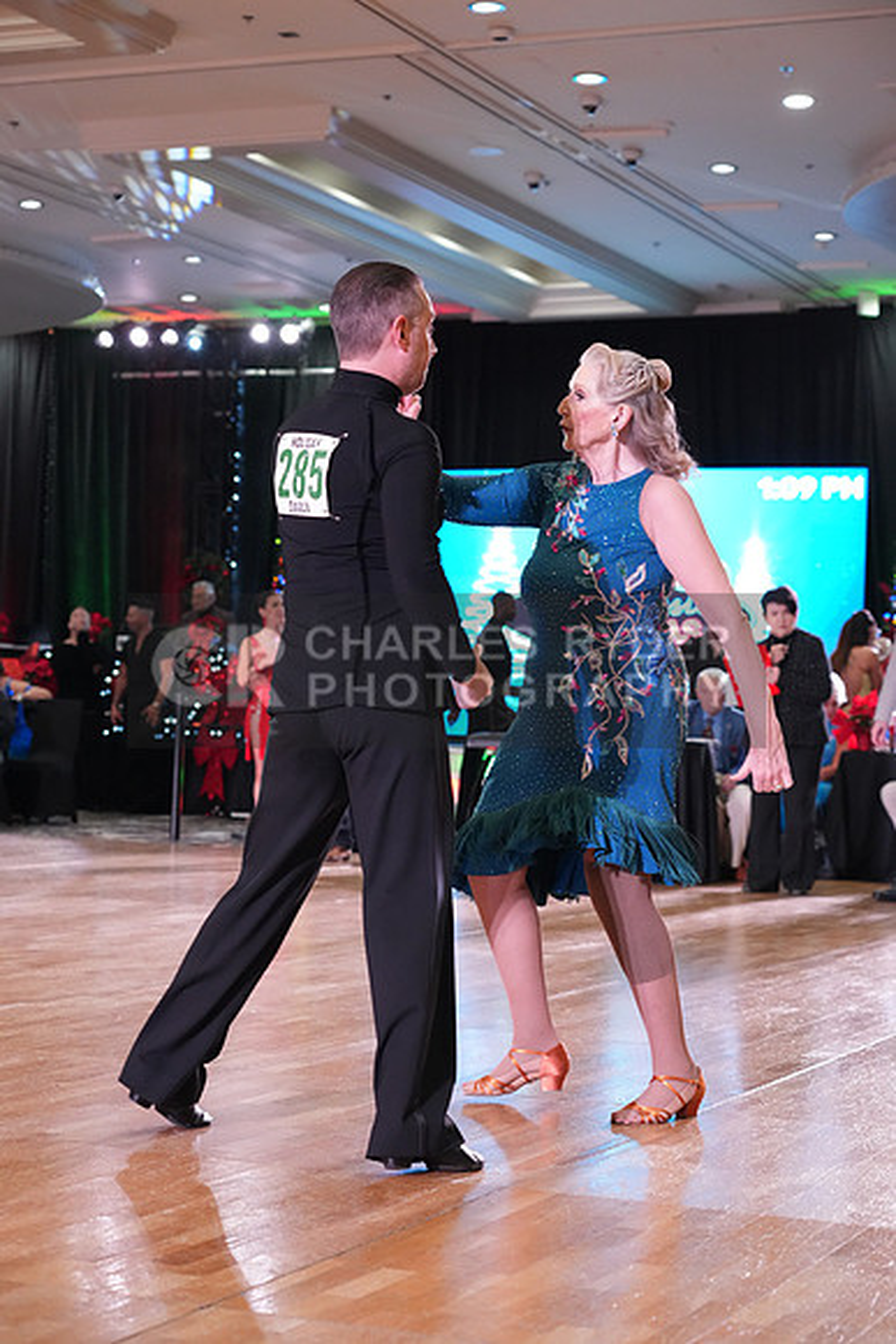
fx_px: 2500
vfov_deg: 30.1
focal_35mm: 67
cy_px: 672
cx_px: 448
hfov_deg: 20.3
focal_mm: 67
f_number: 4.5
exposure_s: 1/320
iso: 5000
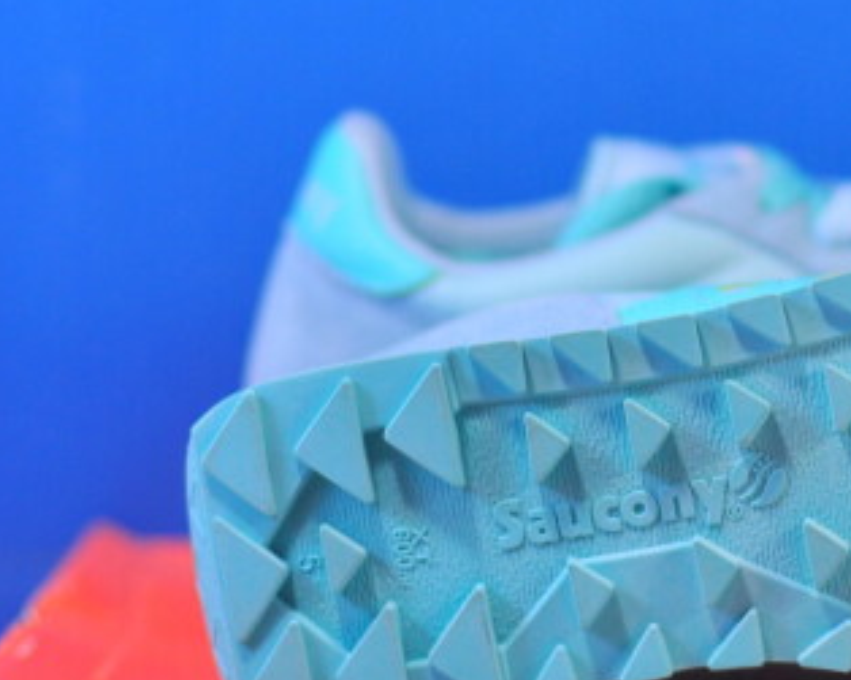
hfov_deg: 10.7
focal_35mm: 179
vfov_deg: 8.6
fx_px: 4507
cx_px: 840
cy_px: 150
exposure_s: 1/320
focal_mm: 50
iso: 250
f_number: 2.2
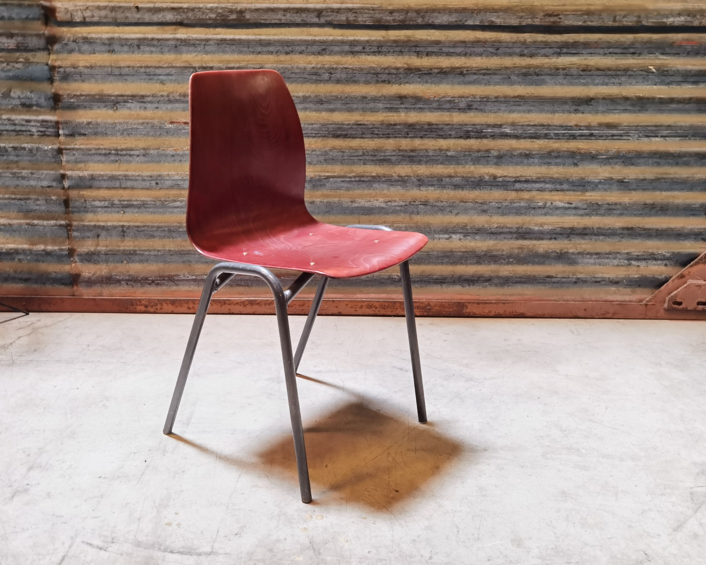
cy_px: 280
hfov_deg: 50.2
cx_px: 330
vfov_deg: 41.2
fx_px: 752
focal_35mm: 36
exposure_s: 1/25
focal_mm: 6.71
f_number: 1.9
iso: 320
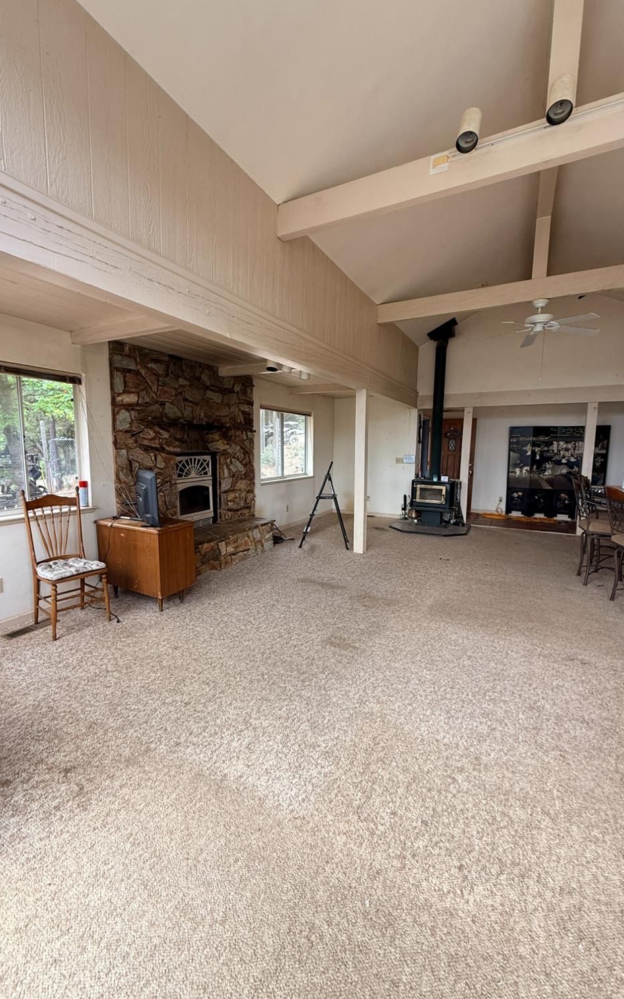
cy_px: 496
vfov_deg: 101.5
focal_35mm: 15
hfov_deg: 74.7
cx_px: 290
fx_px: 408
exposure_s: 1/99
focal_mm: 2.22
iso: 80
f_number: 2.2
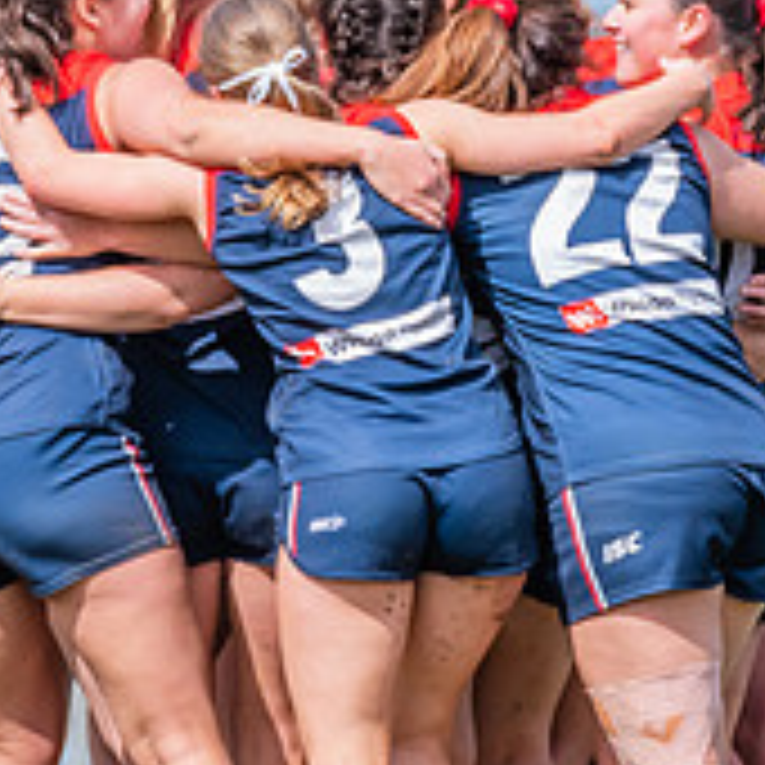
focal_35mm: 2292
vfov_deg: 0.8
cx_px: 542
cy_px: 255
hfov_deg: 0.8
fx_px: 57307
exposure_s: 1/1600
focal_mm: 600
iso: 800
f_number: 9
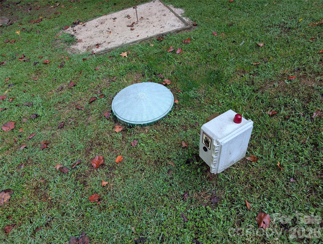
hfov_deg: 71.5
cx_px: 162
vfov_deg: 56.9
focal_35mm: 24
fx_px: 224
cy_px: 122
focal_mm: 6.9
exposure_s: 1/96.6
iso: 28
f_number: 1.68
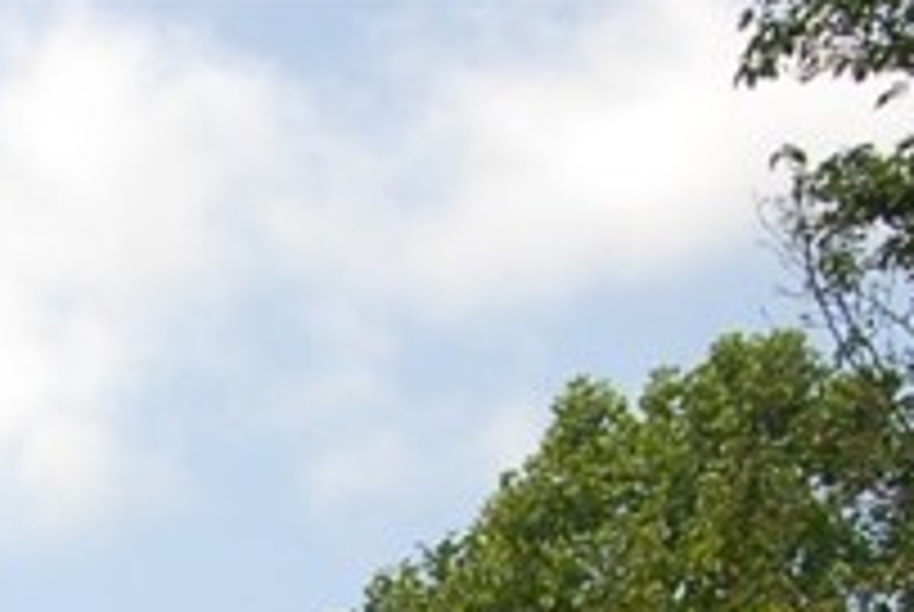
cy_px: 1611
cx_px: -853
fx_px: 3661
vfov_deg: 8.5
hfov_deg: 12.6
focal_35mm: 144
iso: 200
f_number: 8
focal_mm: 18
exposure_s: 1/250
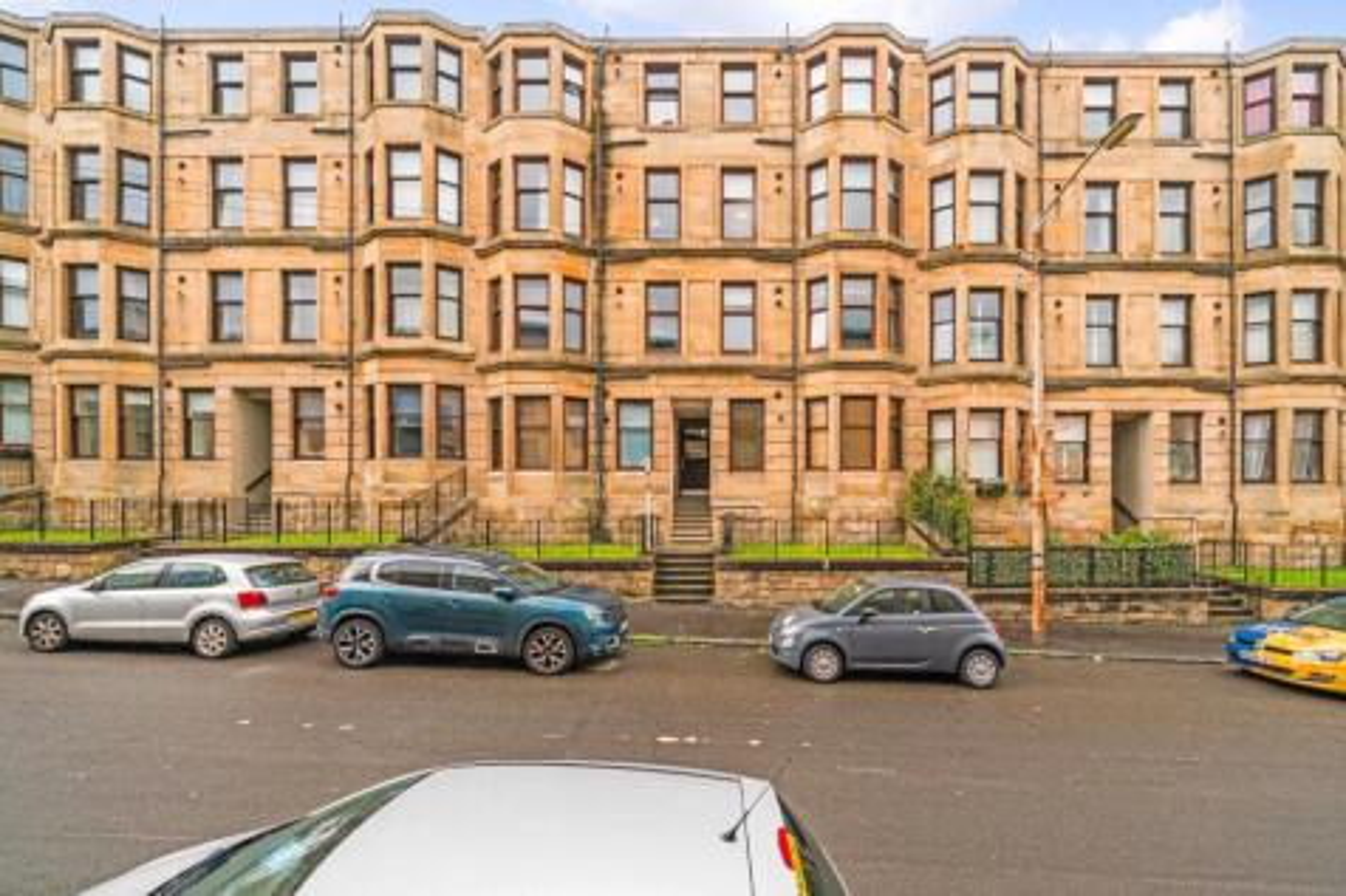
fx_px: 448
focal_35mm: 12
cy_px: 448
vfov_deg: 90.0
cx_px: 673
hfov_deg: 112.6
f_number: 11
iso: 1250
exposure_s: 1/320
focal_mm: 12
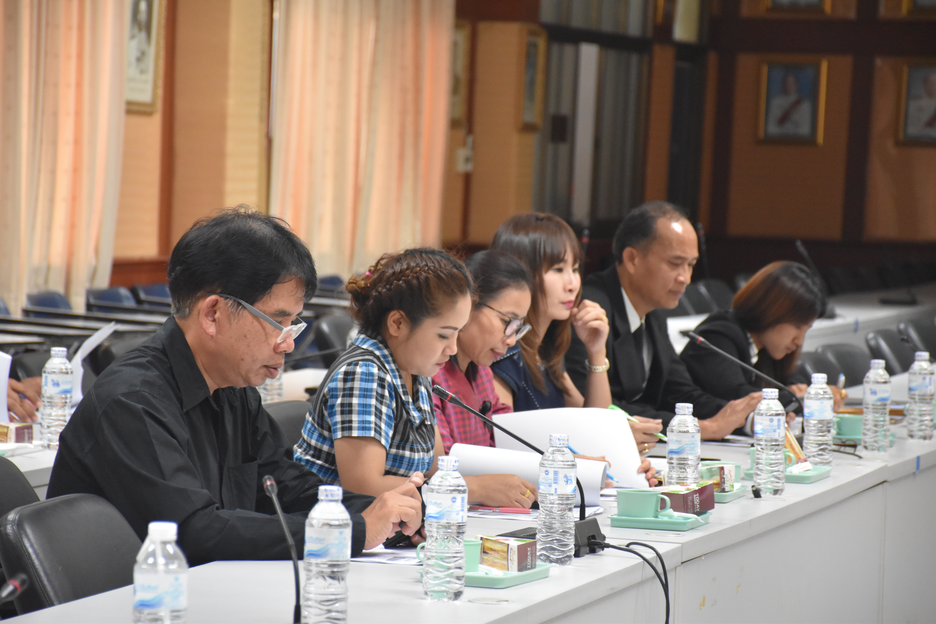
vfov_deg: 8.7
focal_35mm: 158
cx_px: 468
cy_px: 312
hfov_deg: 13.0
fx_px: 4095
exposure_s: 1/60
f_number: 5.6
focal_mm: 105
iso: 2500
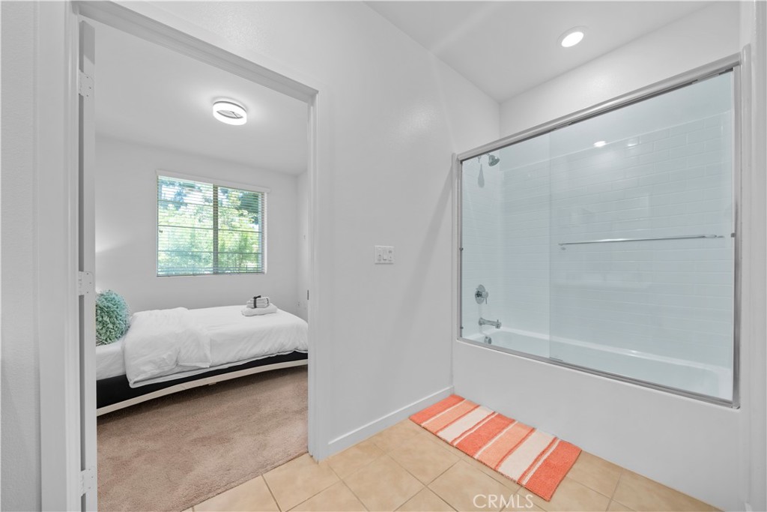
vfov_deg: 90.0
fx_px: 256
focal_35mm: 12
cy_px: 256
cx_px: 384
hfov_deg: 112.6
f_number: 4
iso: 100
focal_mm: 12
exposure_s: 1/8
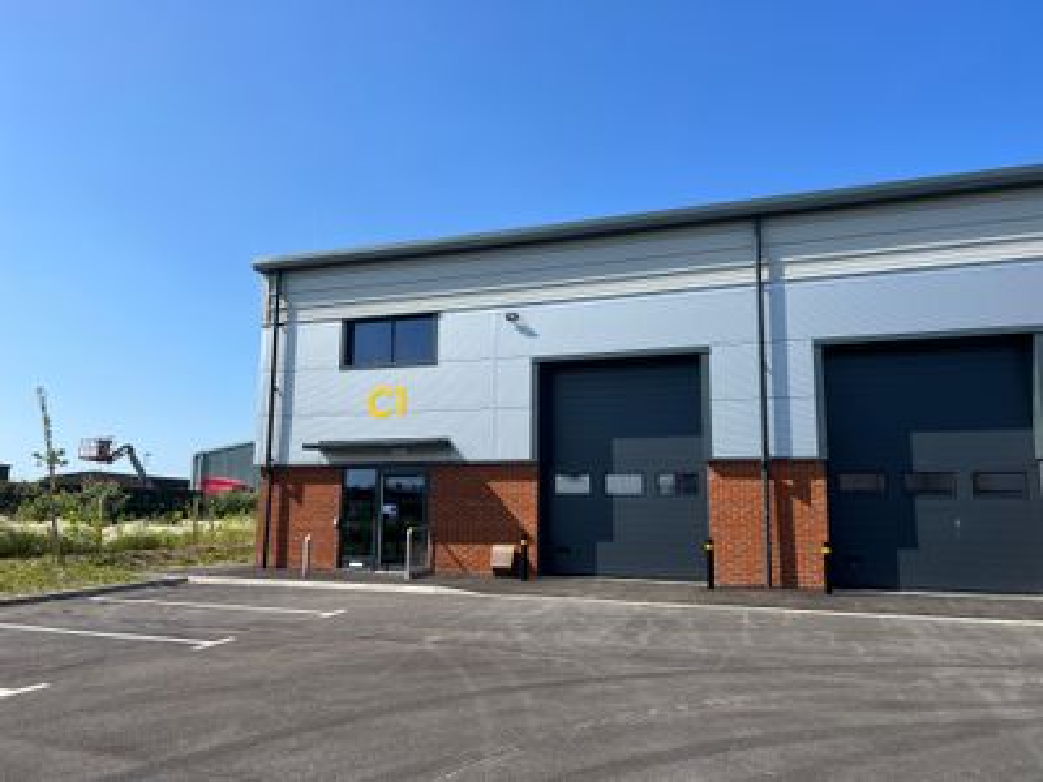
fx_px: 783
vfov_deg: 53.1
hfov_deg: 67.3
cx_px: 522
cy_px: 391
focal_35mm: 26
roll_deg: -0.1
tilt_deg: +9.7
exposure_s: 1/3968
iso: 50
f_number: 1.5
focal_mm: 5.7
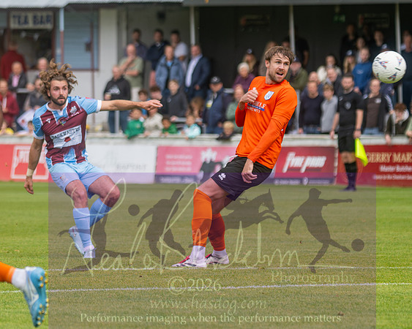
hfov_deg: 4.9
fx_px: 4834
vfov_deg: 3.9
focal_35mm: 397
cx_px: -65
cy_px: 125
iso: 280
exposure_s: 1/1250
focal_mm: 155
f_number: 2.8
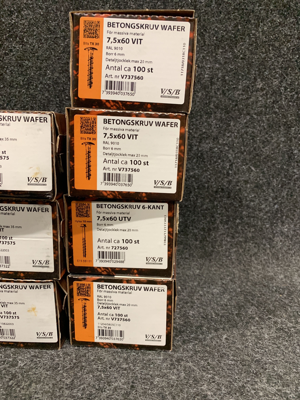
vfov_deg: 67.3
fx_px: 300
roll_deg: -0.2
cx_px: 150
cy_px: 200
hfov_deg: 53.1
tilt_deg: -10.7
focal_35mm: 26
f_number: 1.8
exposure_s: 1/60
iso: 200
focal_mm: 4.25
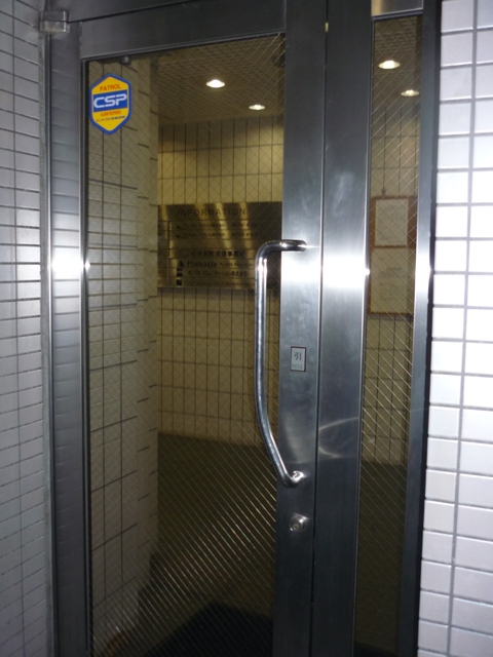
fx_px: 627
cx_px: 246
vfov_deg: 55.4
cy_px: 328
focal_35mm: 33
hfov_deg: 42.9
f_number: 2.8
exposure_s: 1/30
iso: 160
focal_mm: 5.5
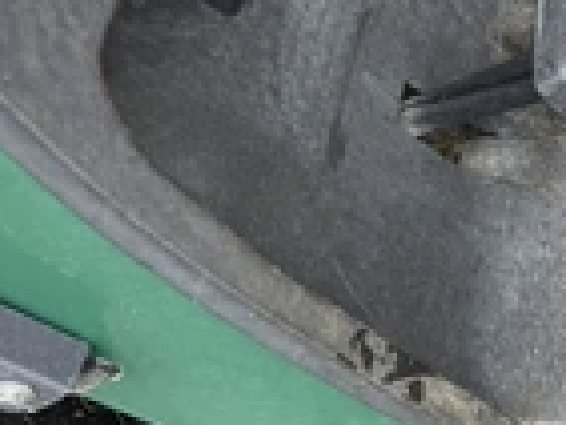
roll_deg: -1.1
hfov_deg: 23.9
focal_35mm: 68
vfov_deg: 21.3
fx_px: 1113
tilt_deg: -43.9
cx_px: 795
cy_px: 56
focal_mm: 6.76
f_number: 1.78
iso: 100
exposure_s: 1/504
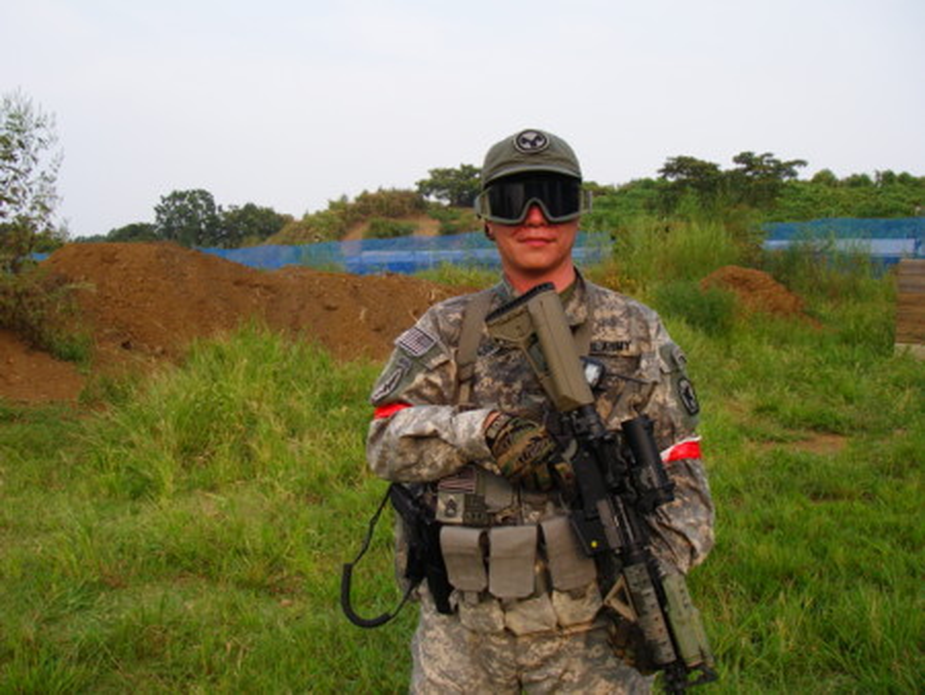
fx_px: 1016
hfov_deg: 49.0
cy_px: 348
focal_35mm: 38
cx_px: 462
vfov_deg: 37.8
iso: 80
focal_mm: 6.3
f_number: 6.6
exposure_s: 1/100
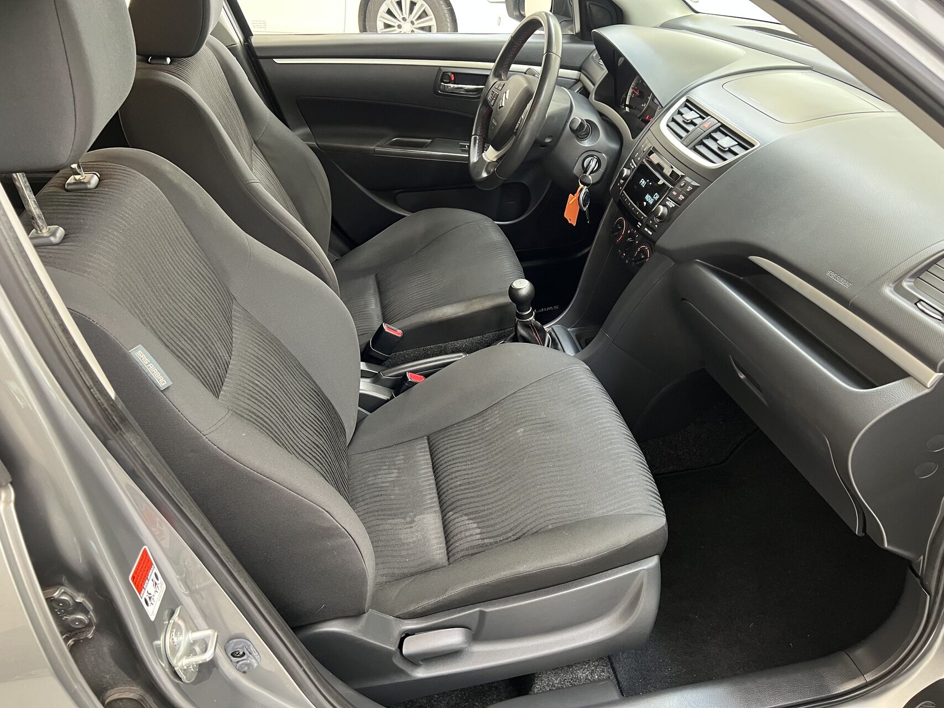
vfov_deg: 53.1
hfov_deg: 67.3
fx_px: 709
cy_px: 354
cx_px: 472
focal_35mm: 26
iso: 320
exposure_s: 1/50
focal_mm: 5.7
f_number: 1.5
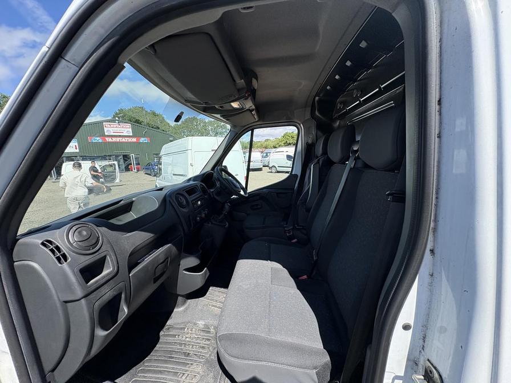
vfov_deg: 85.7
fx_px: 207
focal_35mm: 14
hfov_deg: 102.1
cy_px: 192
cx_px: 256
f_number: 2.2
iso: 64
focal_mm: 2.22
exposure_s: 1/921
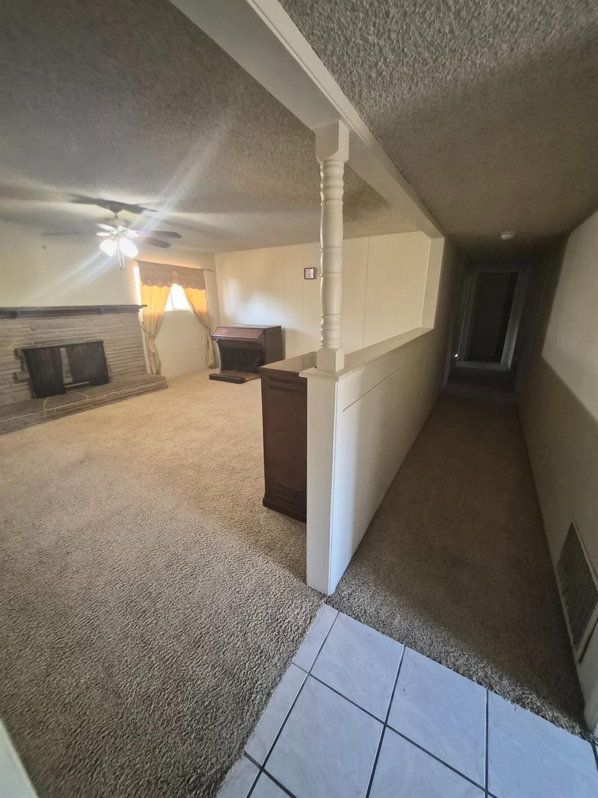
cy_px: 399
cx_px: 299
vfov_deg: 106.2
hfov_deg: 89.9
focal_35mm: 13
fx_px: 299
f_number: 2.2
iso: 640
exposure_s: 1/60
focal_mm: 1.7
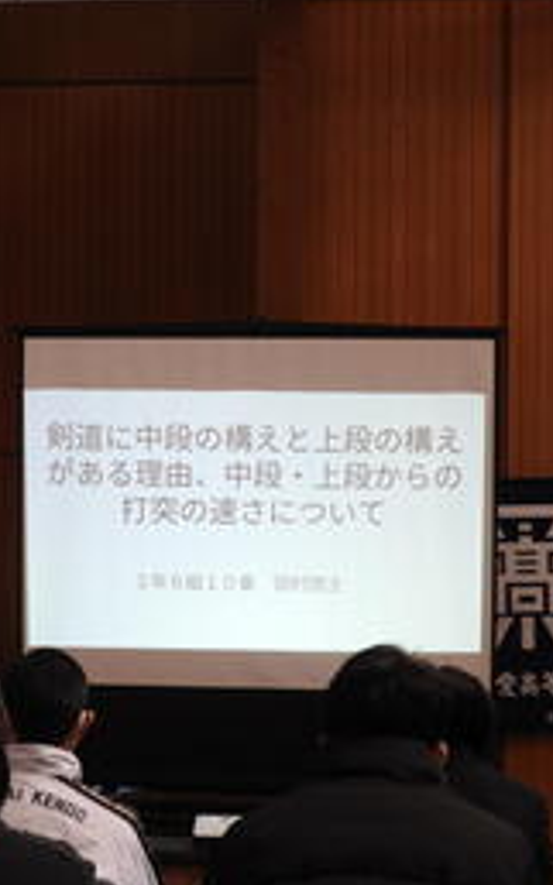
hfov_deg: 11.2
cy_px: 446
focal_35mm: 115
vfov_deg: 18.1
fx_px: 2776
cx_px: -55
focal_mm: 12.5
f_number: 4.5
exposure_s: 1/30
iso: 140
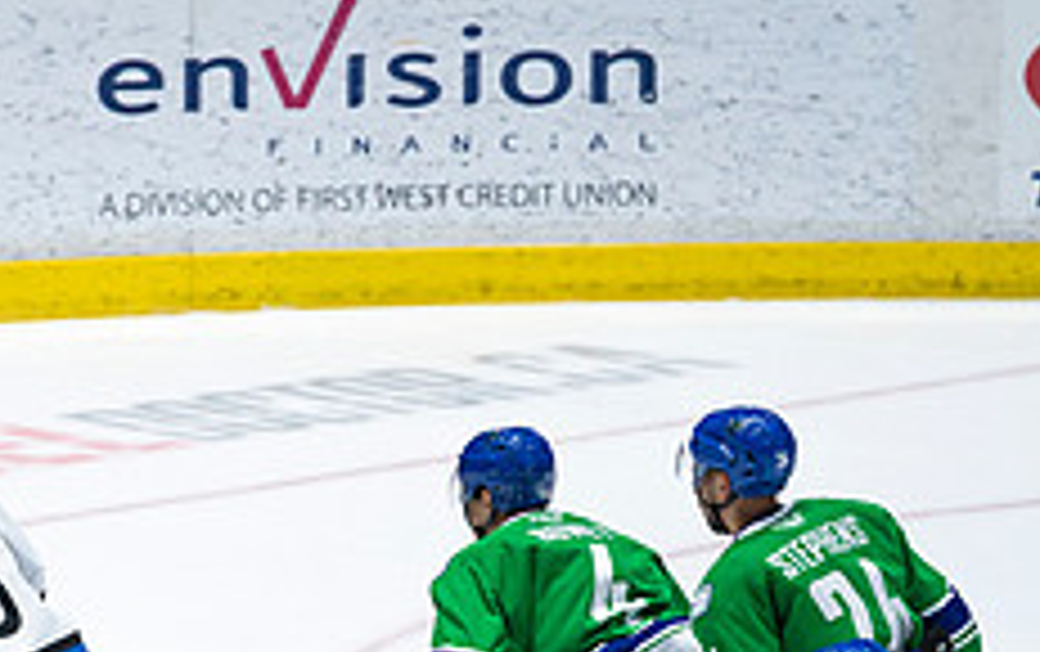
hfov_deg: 3.6
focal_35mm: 582
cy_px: 709
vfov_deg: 2.3
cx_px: 43
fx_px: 16516
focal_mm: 200
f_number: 2.8
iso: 1250
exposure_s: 1/1000
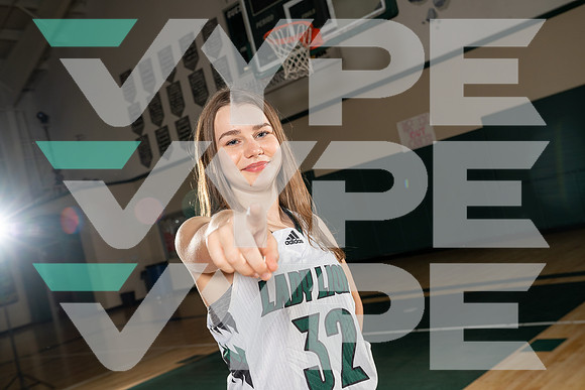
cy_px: 195
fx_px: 650
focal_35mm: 40
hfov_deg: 48.4
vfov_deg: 33.4
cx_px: 292
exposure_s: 1/250
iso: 320
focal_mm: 40
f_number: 6.3
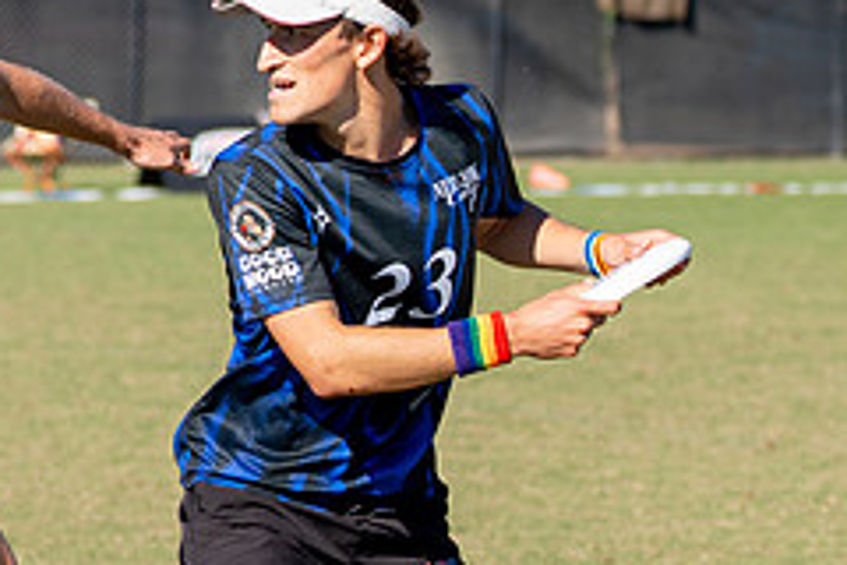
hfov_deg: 7.1
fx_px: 6823
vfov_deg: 4.7
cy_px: 137
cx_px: 367
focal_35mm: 290
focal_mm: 70
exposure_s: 1/1600
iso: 100
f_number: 2.8
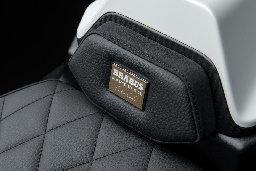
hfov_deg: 28.5
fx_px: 505
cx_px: 128
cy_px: 85
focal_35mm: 71
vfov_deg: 19.2
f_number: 13
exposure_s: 1/200
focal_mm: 70
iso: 250
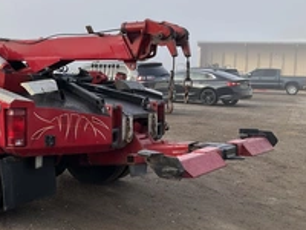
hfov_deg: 31.6
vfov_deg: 25.2
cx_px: 29
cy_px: 123
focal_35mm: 58
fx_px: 513
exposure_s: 1/613
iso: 25
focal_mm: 3
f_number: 1.8
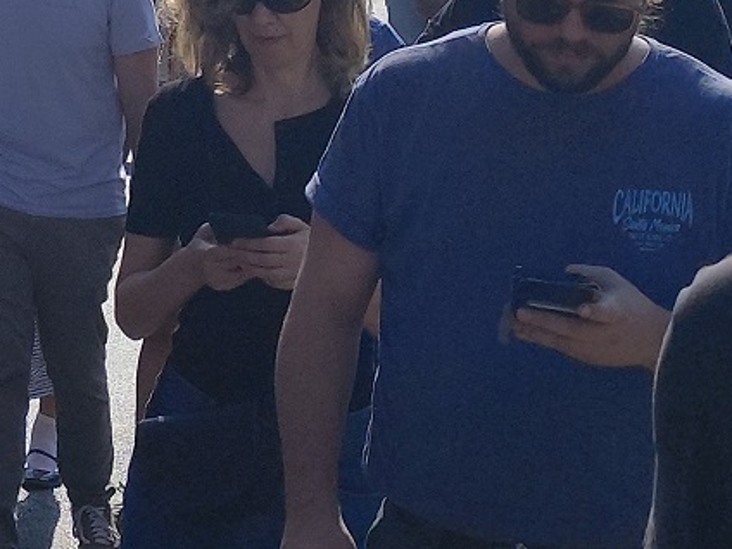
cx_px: -609
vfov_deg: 8.0
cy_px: -501
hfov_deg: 10.5
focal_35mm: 177
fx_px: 3743
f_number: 1.65
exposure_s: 1/2182
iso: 50
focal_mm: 6.14
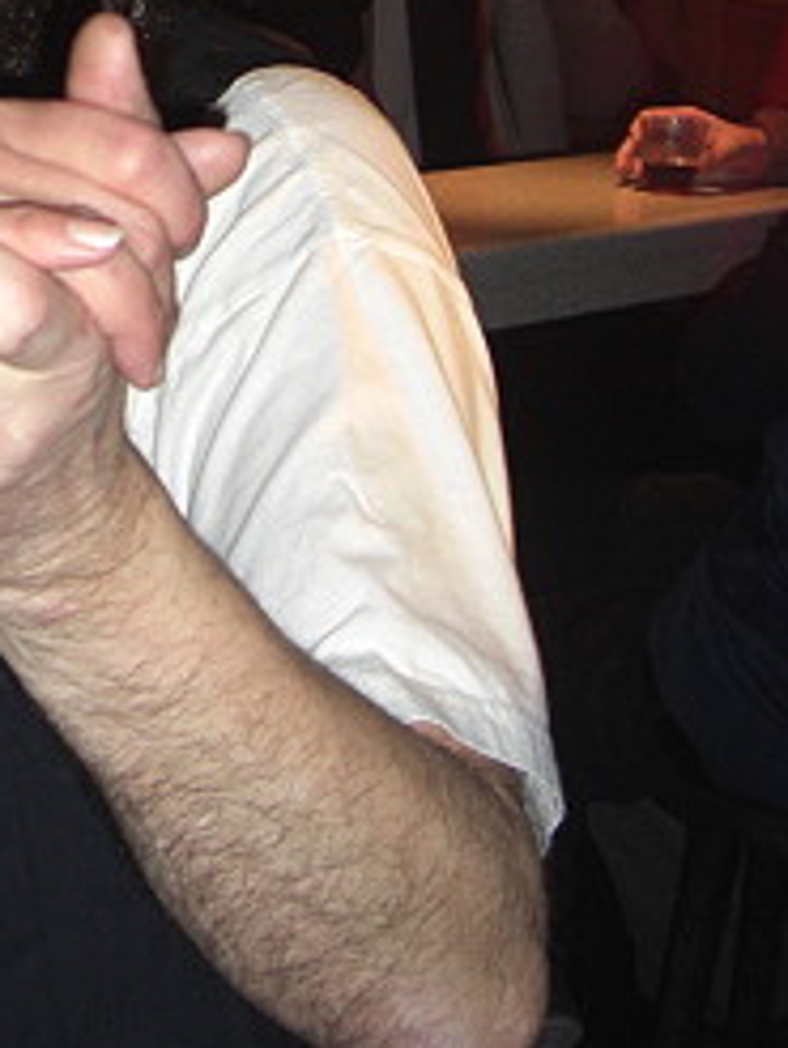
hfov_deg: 15.4
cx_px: -115
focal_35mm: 93
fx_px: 2818
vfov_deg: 19.8
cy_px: -204
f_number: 2.8
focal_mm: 7.9
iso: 200
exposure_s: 1/60
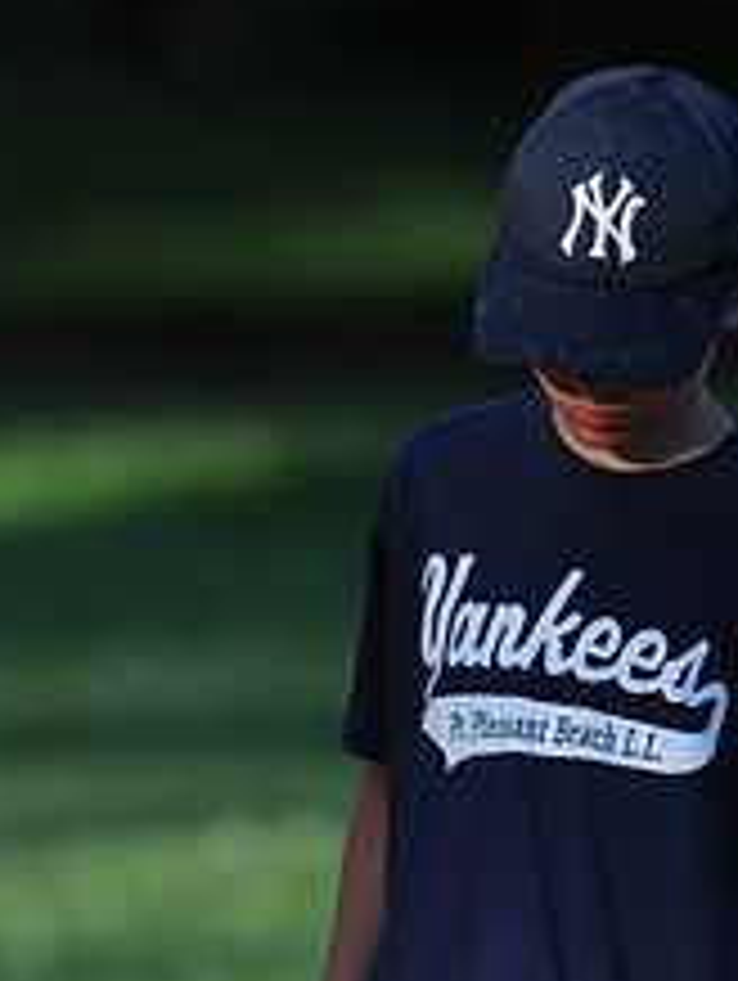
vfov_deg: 1.7
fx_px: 32570
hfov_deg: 1.3
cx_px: 236
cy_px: 1278
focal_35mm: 1148
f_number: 4
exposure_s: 1/2500
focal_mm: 300
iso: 800
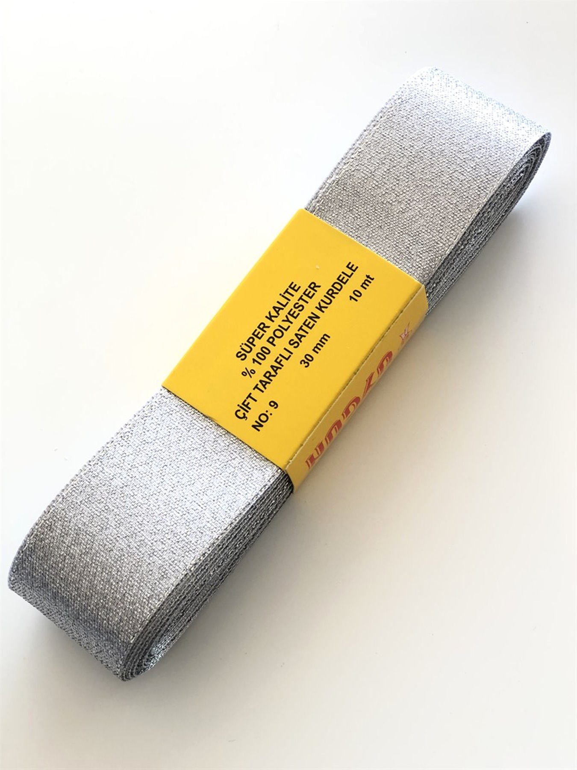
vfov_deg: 33.8
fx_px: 1267
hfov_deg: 25.7
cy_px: 385
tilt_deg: -65.0
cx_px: 288
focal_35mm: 57
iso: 20
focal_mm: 6.6
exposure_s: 1/40
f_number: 2.8
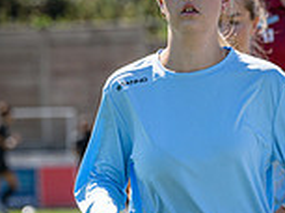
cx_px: 408
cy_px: 292
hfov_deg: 3.3
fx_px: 4879
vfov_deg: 2.5
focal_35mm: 594
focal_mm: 113
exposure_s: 1/1250
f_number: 4
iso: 200
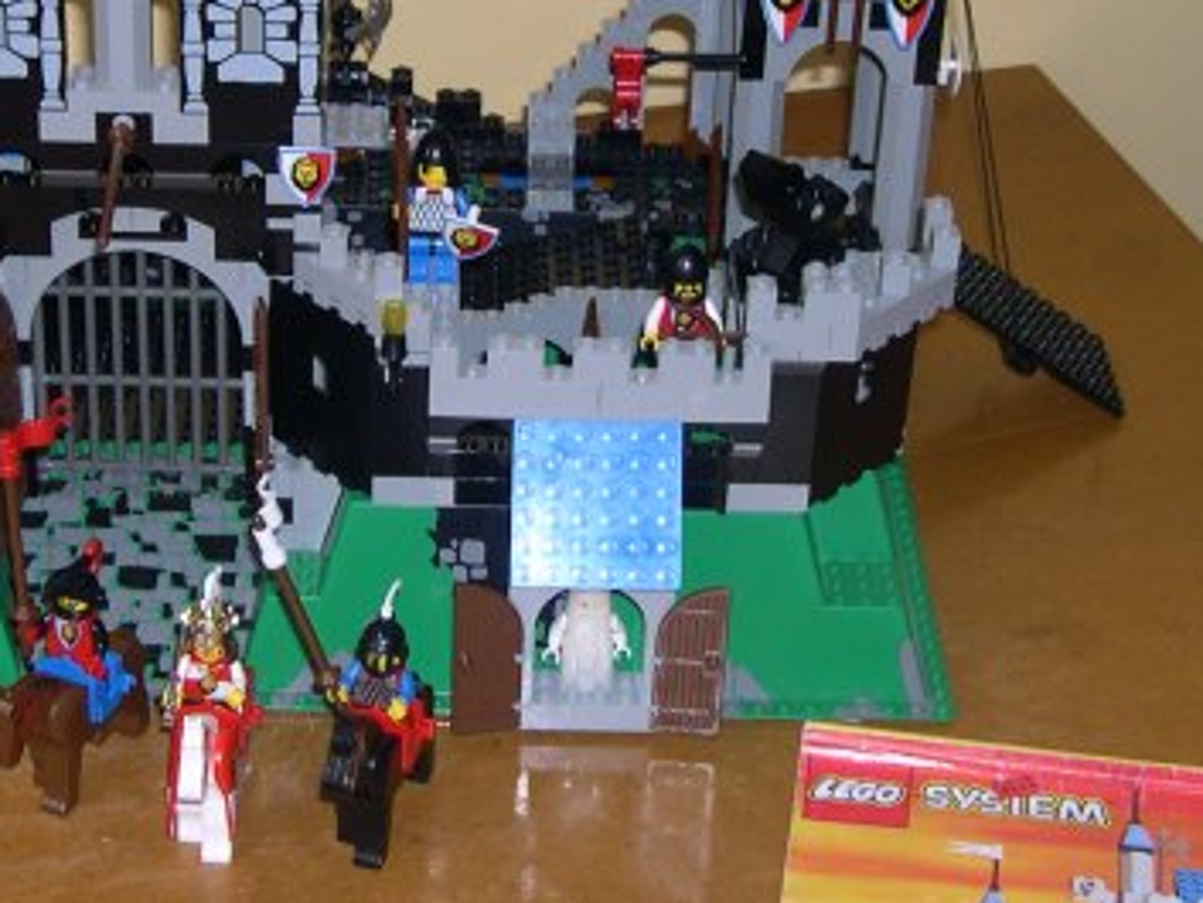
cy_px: 147
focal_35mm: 86
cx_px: 511
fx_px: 2990
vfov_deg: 17.0
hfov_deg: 22.7
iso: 100
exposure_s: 1/60
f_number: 2.8
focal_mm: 8
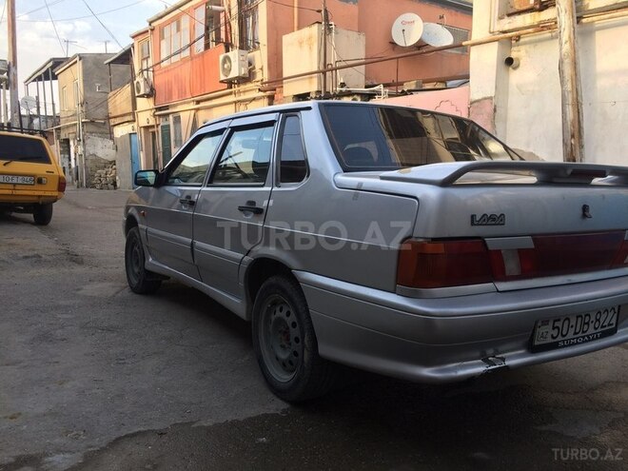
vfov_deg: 48.2
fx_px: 526
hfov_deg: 61.7
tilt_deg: -9.3
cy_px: 236
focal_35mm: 29
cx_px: 314
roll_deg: +1.1
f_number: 2.2
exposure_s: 1/204
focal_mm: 4.15
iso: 32
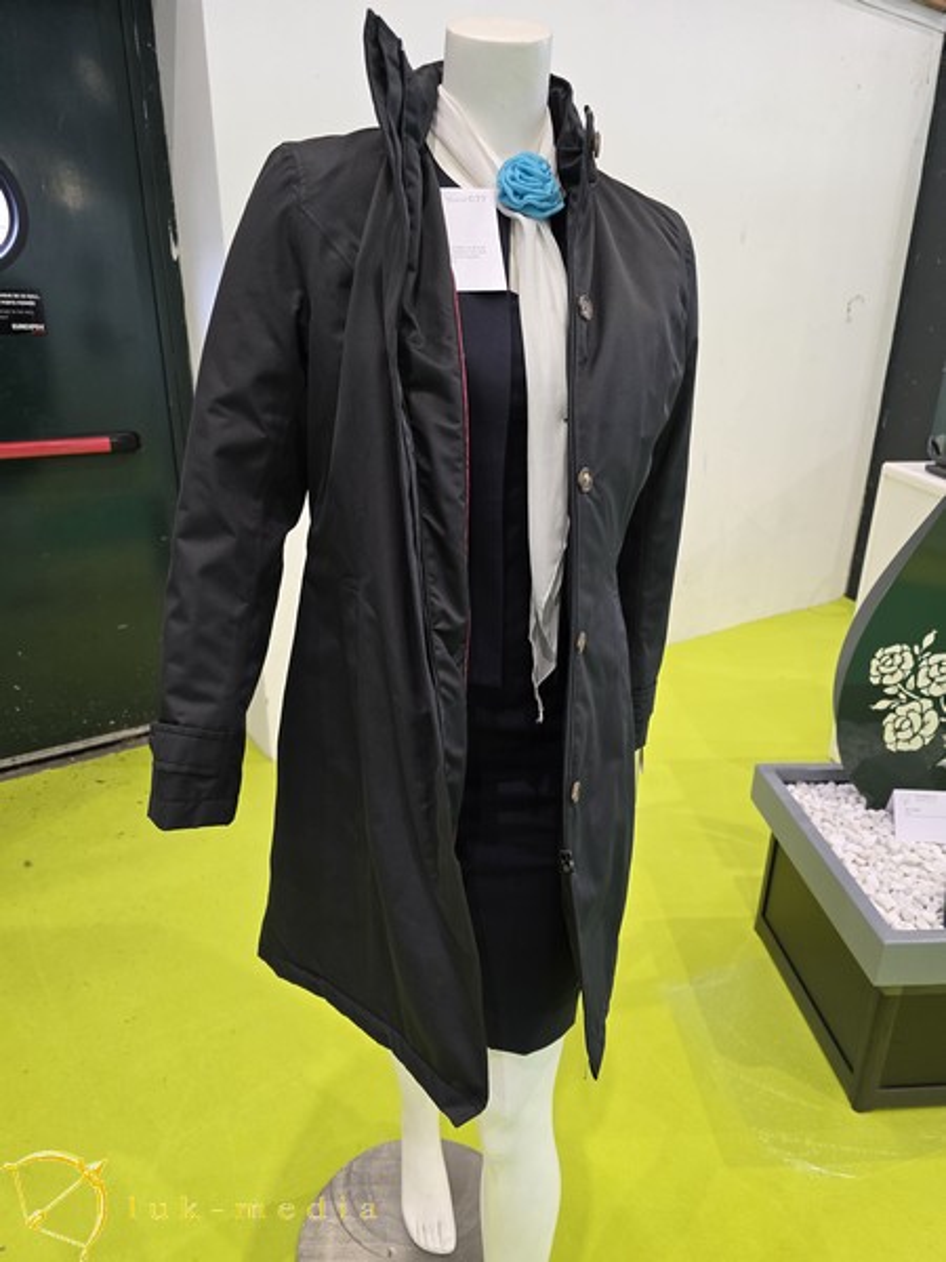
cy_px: 631
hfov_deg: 58.9
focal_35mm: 23
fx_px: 838
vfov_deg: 73.9
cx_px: 473
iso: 250
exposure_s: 1/100
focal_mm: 6.3
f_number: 1.7
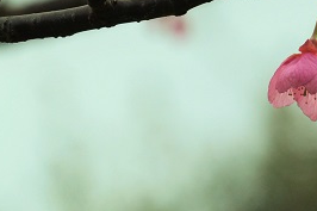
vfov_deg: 2.0
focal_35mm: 671
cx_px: 304
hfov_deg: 3.1
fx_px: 5905
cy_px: 14
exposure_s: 1/320
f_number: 5.6
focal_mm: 110
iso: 200
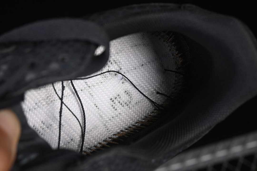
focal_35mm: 75
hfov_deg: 27.0
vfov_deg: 18.2
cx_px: 128
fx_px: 535
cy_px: 86
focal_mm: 50
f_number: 7.1
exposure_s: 1/80
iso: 160
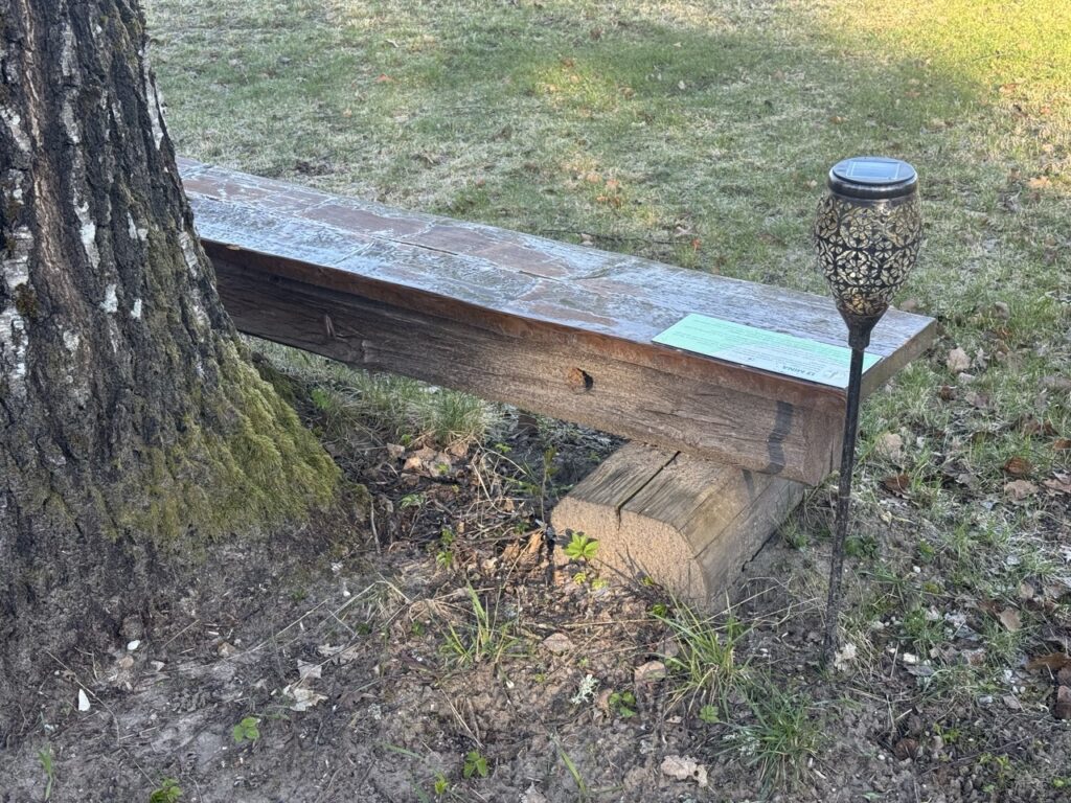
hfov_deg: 39.7
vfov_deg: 30.3
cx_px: 536
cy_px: 402
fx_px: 1485
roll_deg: +5.3
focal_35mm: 48
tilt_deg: -26.9
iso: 64
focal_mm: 6.76
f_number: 1.78
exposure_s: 1/242
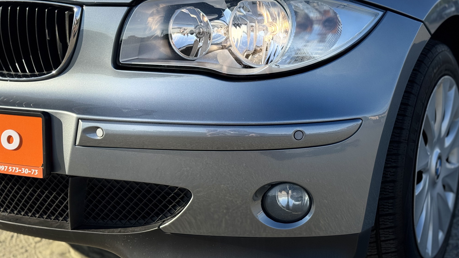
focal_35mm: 53
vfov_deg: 22.6
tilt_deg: -12.3
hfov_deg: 39.2
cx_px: 231
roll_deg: +0.5
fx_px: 645
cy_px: 106
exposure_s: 1/3096
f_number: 1.78
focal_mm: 6.76
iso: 64
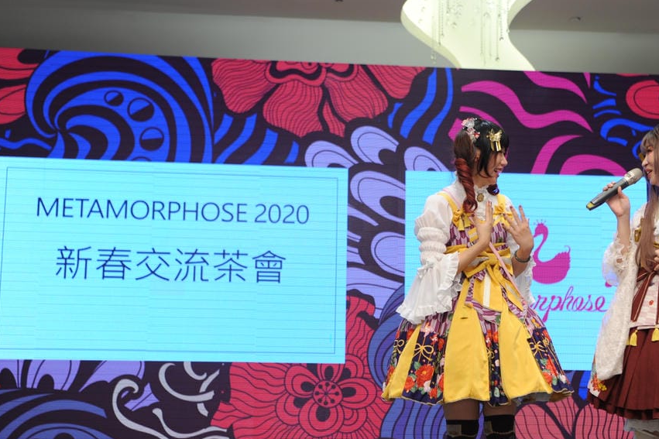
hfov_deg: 32.3
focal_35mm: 62
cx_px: 387
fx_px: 1135
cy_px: 282
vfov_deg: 21.8
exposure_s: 1/160
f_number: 3.2
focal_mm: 44
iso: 500
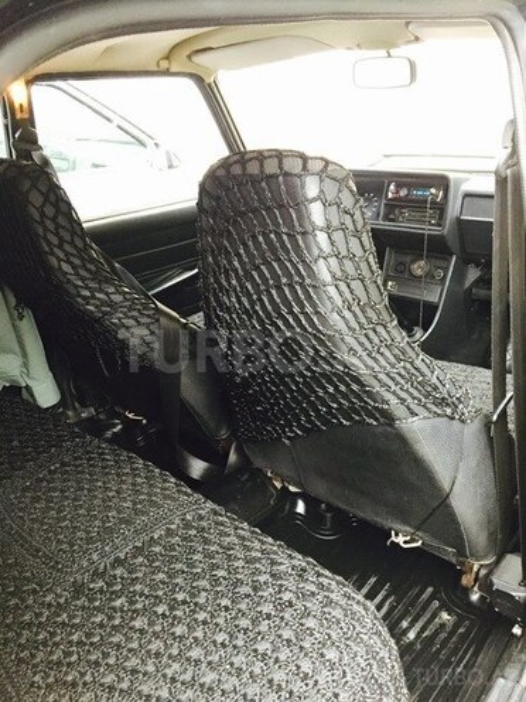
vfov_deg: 61.7
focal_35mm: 29
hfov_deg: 48.2
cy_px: 351
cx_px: 263
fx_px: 588
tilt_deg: -25.3
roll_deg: +3.5
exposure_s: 1/33
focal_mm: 4.15
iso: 320
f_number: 2.2
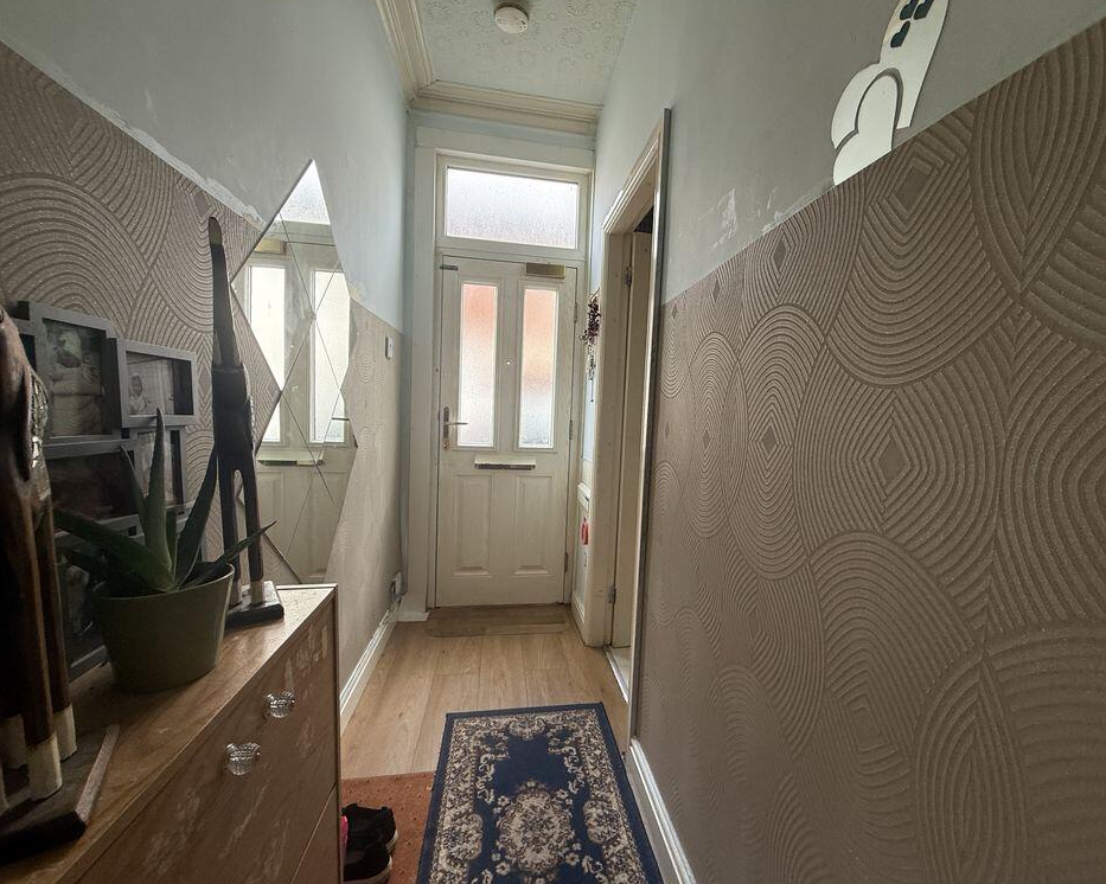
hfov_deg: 96.7
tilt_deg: -3.7
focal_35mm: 15
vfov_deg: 84.0
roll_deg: -2.9
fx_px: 491
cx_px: 584
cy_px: 441
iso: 125
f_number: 2.2
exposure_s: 1/99
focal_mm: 2.22
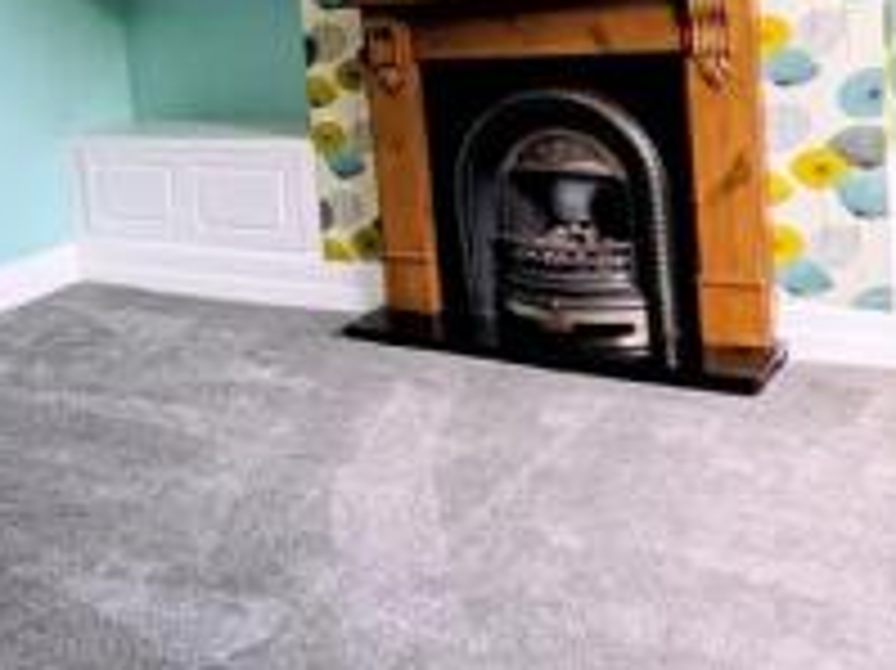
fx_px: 1061
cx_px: 248
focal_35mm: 41
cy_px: 74
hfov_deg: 44.6
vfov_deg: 33.4
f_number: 2.2
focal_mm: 1.83
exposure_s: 1/50
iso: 55
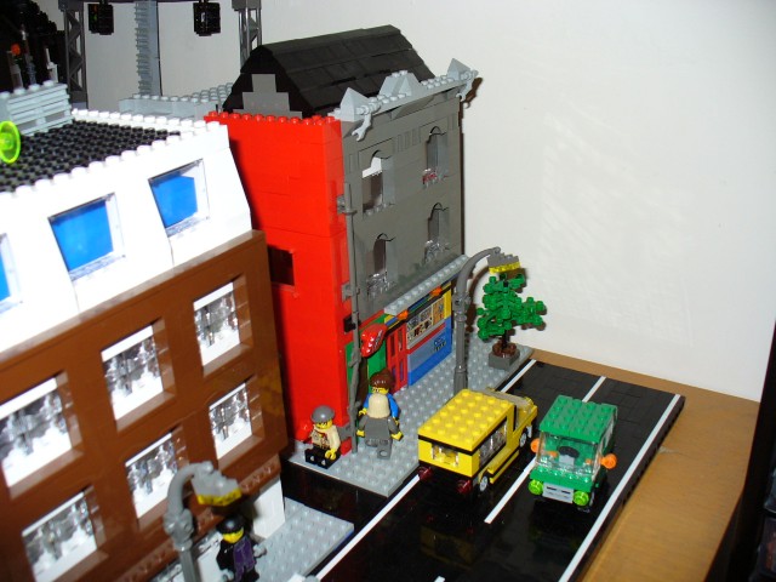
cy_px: 291
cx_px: 388
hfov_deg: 50.1
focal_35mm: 37
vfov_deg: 38.7
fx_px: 829
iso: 100
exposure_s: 1/60
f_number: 2.8
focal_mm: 6.1
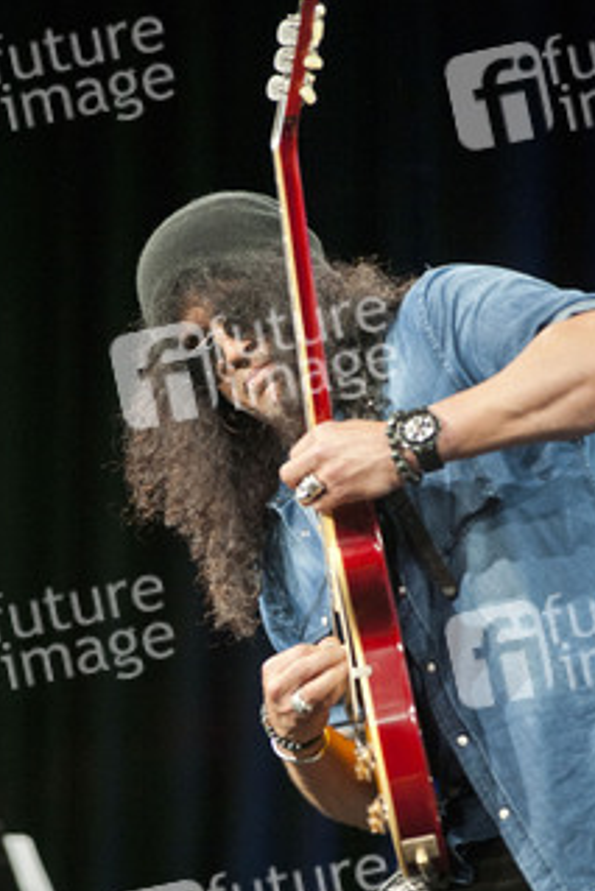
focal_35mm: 251
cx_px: 337
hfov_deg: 5.5
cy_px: 503
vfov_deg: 8.2
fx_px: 6215
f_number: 2.8
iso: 1250
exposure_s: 1/200
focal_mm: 200
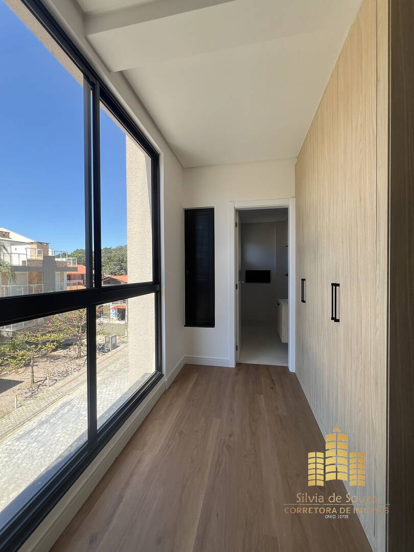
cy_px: 276
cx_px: 207
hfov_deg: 89.9
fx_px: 207
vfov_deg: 106.2
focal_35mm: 13
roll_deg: +0.9
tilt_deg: -0.8
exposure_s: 1/242
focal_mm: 1.57
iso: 32
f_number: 1.8
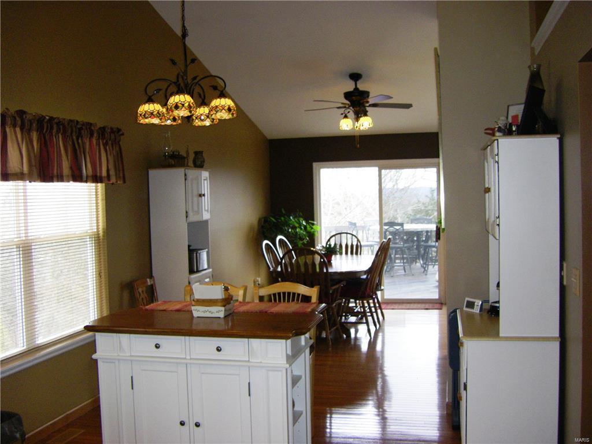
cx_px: 296
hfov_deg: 49.0
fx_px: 650
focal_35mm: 38
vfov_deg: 37.7
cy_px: 222
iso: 250
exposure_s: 1/50
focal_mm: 6.3
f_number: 3.5
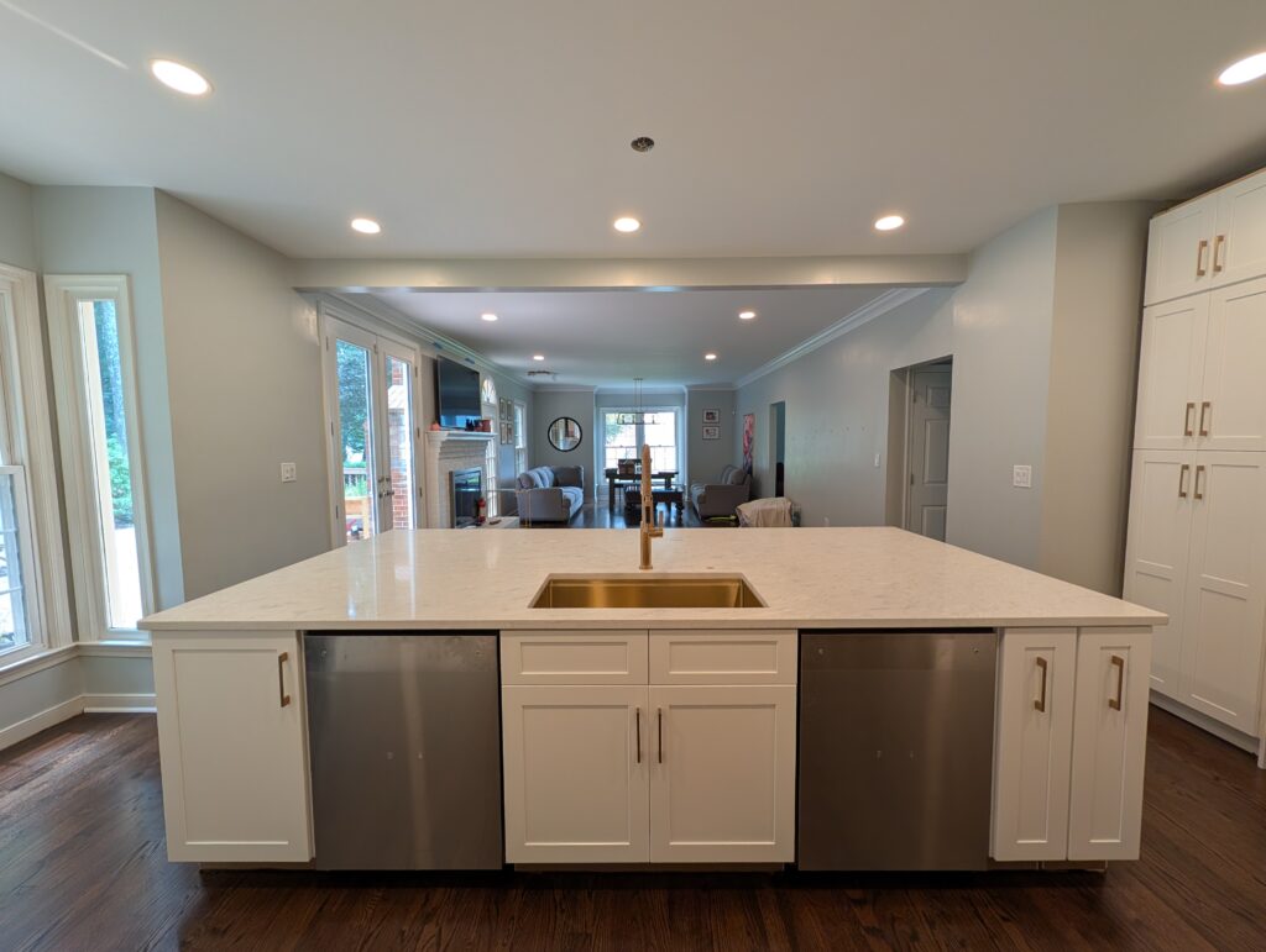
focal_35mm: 12
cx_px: 633
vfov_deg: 94.6
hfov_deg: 110.5
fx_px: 439
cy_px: 476
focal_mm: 2.02
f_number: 1.7
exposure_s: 1/120
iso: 118
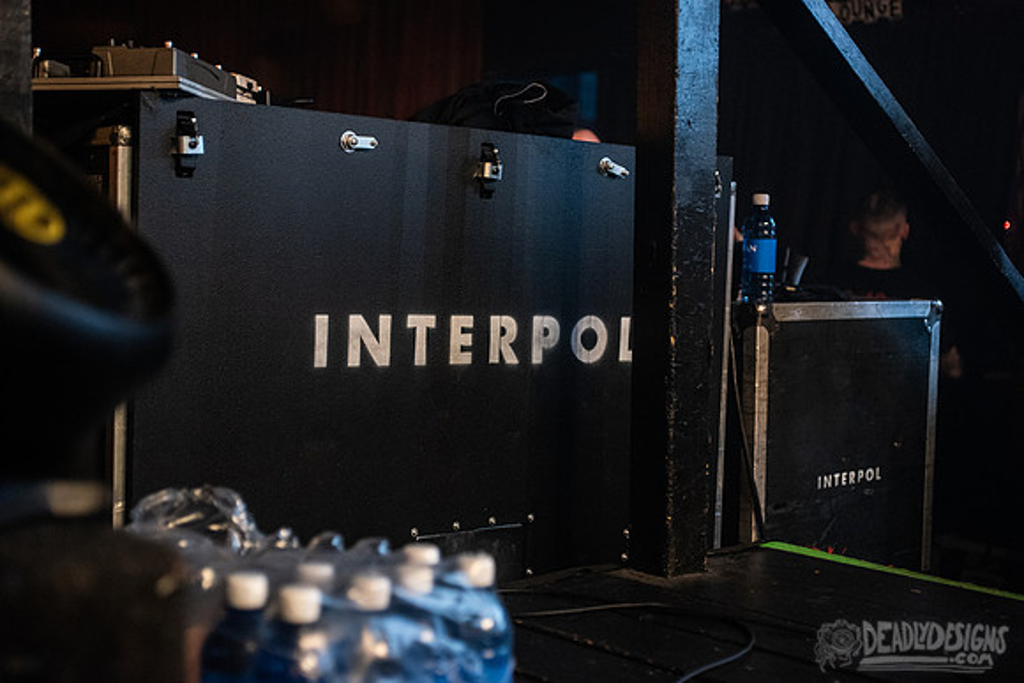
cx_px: 512
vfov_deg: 26.0
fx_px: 1479
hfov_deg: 38.2
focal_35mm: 52
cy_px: 342
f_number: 3.2
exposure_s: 1/40
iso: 3200
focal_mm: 52
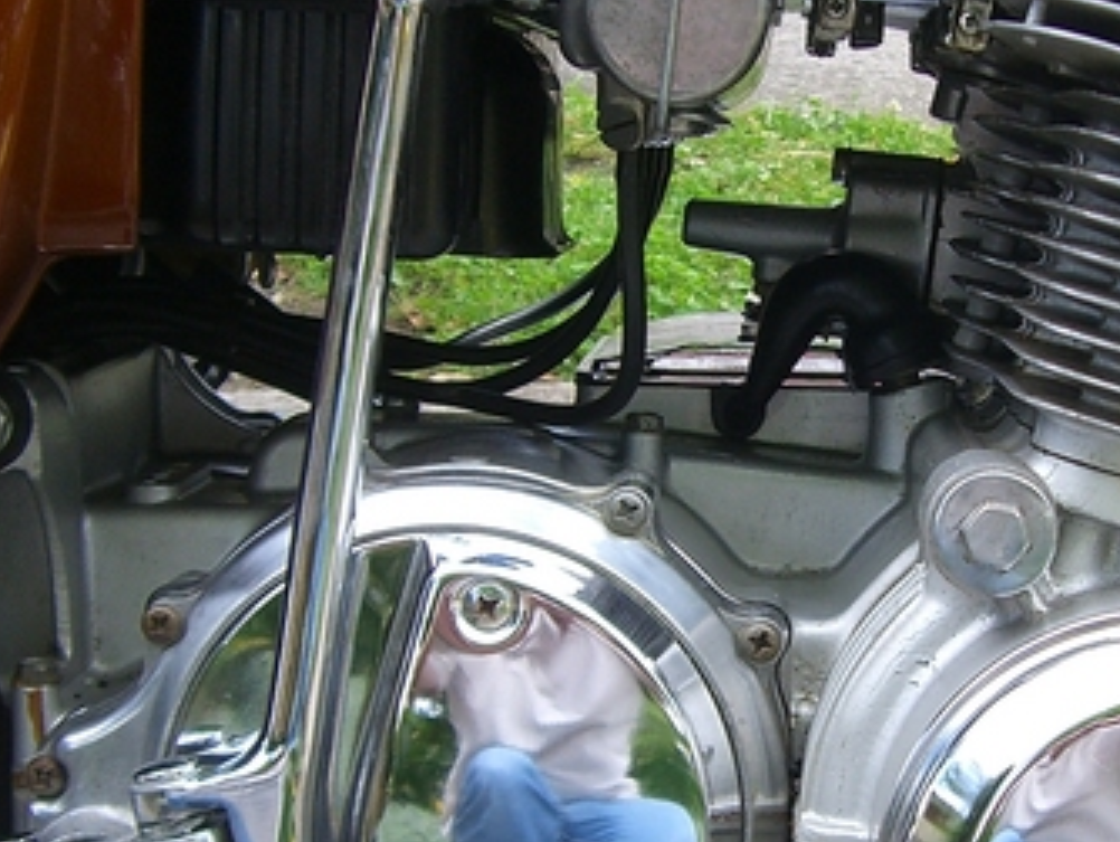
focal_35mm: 91
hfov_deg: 21.2
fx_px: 2946
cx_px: 946
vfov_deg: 16.3
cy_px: 466
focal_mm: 6.2
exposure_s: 1/200
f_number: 2.7
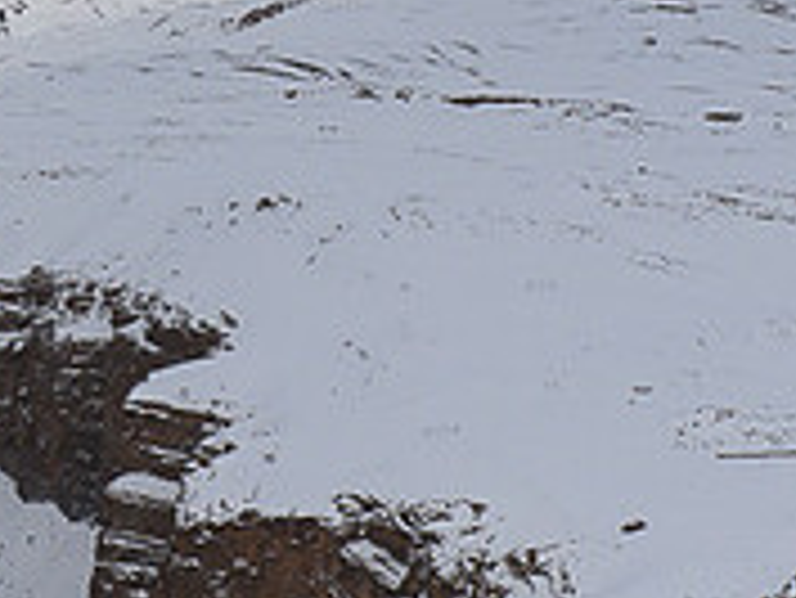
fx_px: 4786
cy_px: 13
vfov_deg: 7.1
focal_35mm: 208
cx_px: -346
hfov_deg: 9.3
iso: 1400
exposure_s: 1/1600
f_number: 14
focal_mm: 66
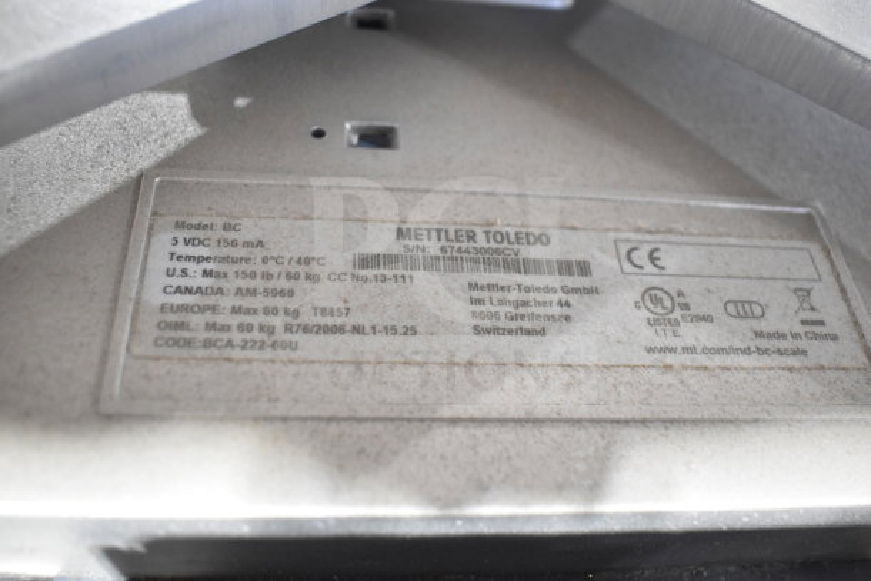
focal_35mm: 34
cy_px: 290
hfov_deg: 55.1
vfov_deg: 38.4
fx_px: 835
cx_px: 436
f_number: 3.8
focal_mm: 23
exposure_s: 1/40
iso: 2000
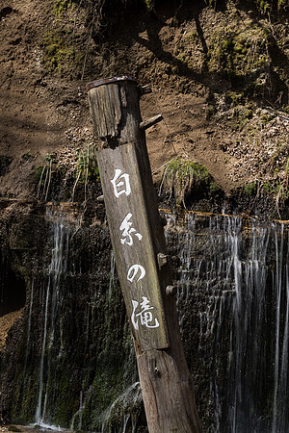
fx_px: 939
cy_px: 216
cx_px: 144
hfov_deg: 17.5
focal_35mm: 78
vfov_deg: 26.0
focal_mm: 78
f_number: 22
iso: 50
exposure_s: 1/10
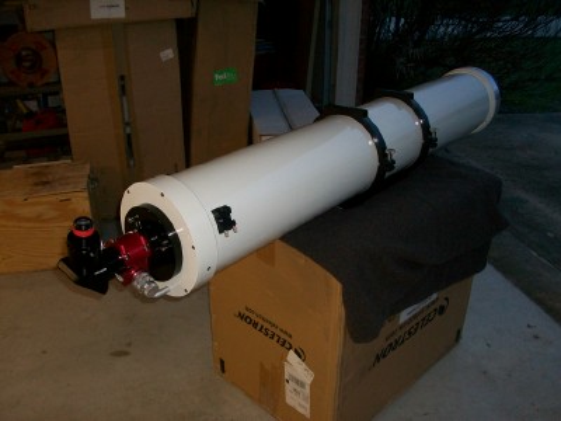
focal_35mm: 34
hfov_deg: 54.0
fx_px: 551
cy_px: 210
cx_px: 280
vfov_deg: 41.8
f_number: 2.8
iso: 120
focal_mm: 5.7
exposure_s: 1/60
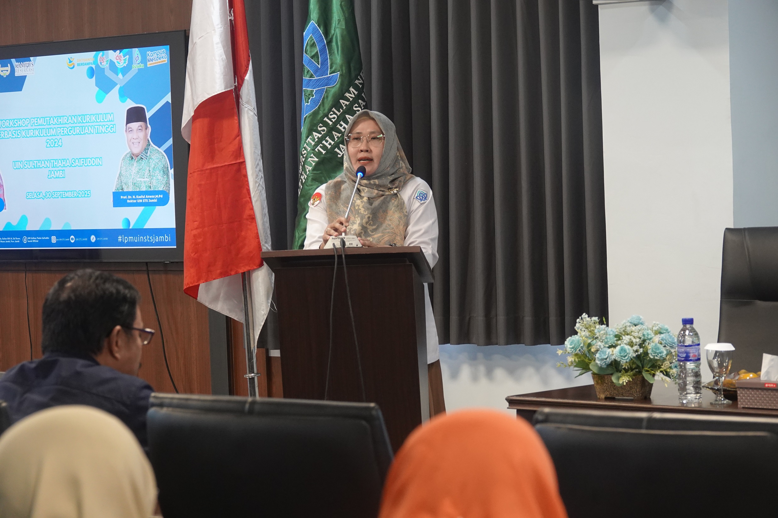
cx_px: 389
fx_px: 2572
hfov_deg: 17.2
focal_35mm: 119
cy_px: 259
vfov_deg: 11.5
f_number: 4
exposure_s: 1/30
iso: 800
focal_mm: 43.48
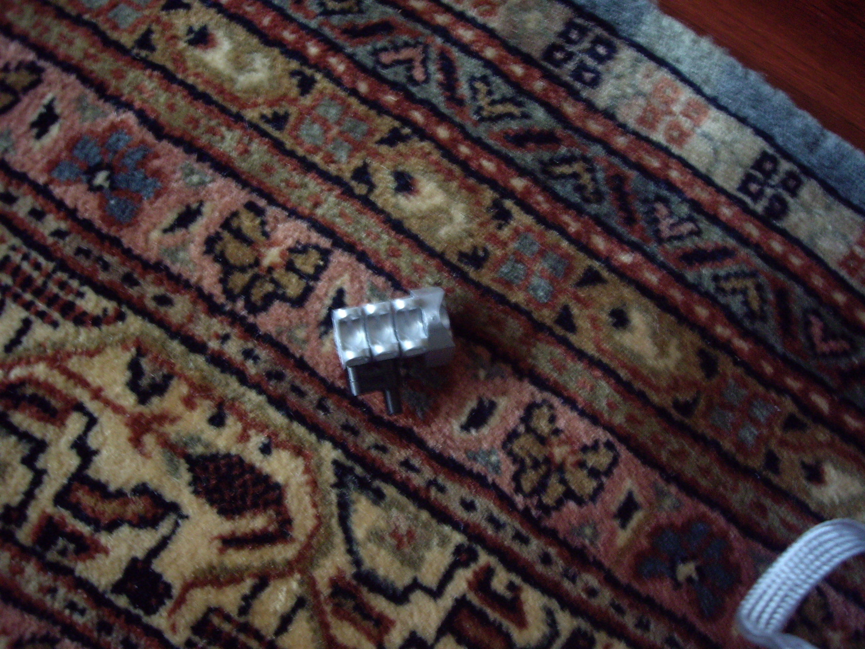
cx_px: 432
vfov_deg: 37.7
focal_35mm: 38
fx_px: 950
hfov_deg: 49.0
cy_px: 324
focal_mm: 6.2
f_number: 2.7
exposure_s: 1/4
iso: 200
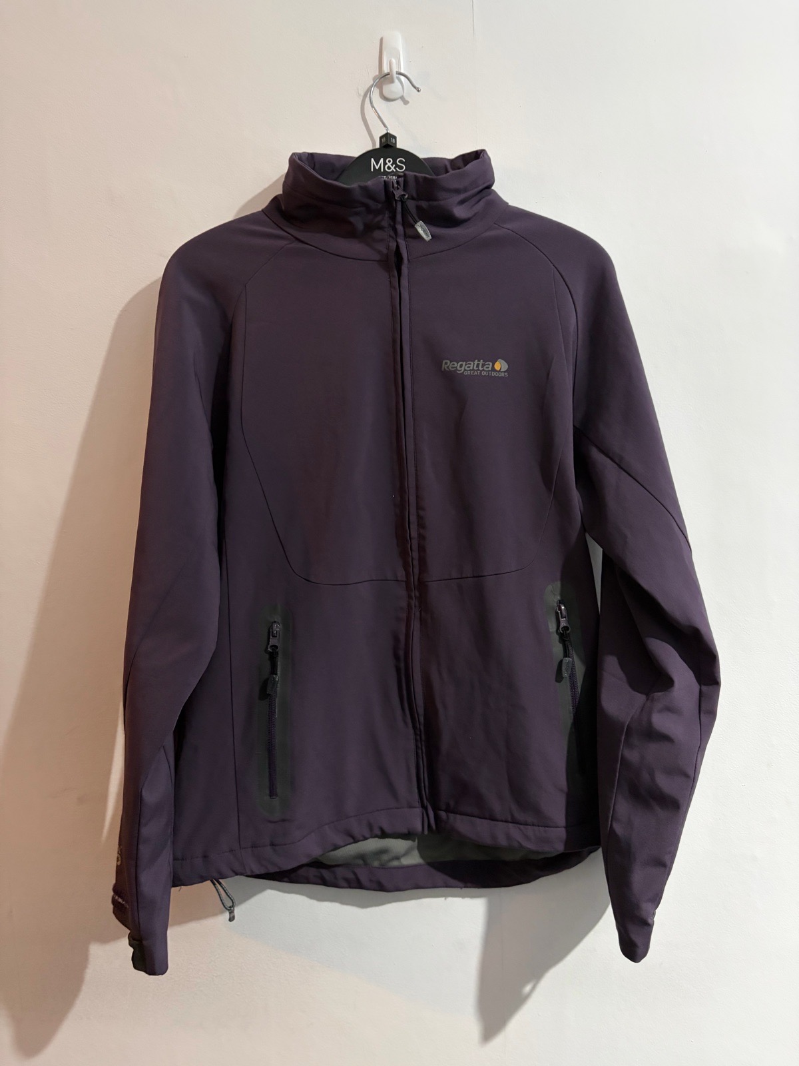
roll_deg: +0.1
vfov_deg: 67.3
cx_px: 400
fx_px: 800
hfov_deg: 53.1
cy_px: 533
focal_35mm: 26
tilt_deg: -4.7
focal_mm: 5.96
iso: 640
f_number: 1.6
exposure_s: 1/25
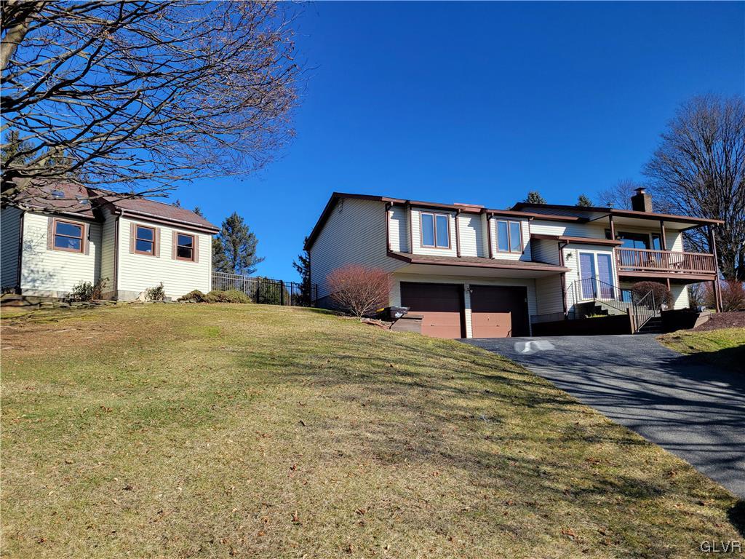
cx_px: 372
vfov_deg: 53.1
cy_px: 280
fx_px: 560
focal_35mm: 26
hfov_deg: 67.3
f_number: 1.8
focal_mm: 5.4
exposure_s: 1/1695
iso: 40
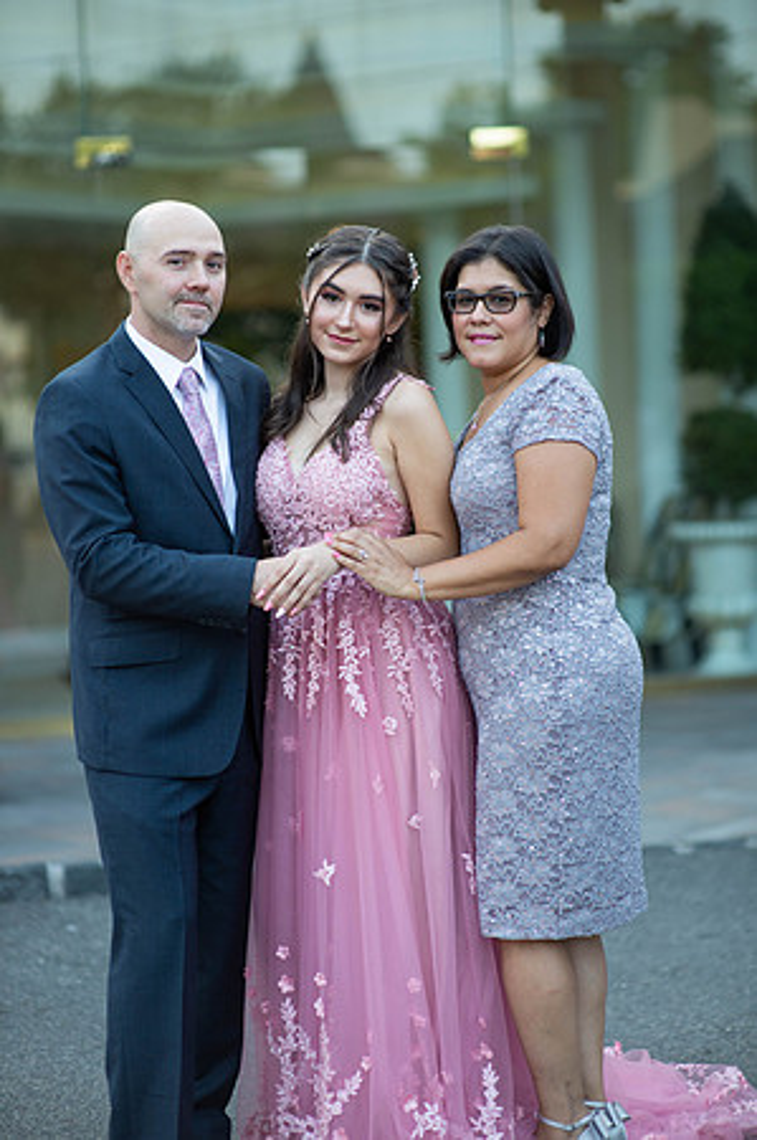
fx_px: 2687
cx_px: 378
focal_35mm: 85
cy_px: 570
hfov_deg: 16.0
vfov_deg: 23.9
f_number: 2
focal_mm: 85
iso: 250
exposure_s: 1/500
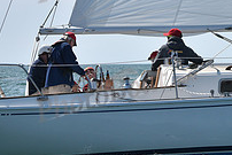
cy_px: 17
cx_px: 258
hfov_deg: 9.1
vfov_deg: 6.1
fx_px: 1445
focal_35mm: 224
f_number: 5
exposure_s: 1/1000
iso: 320
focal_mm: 78
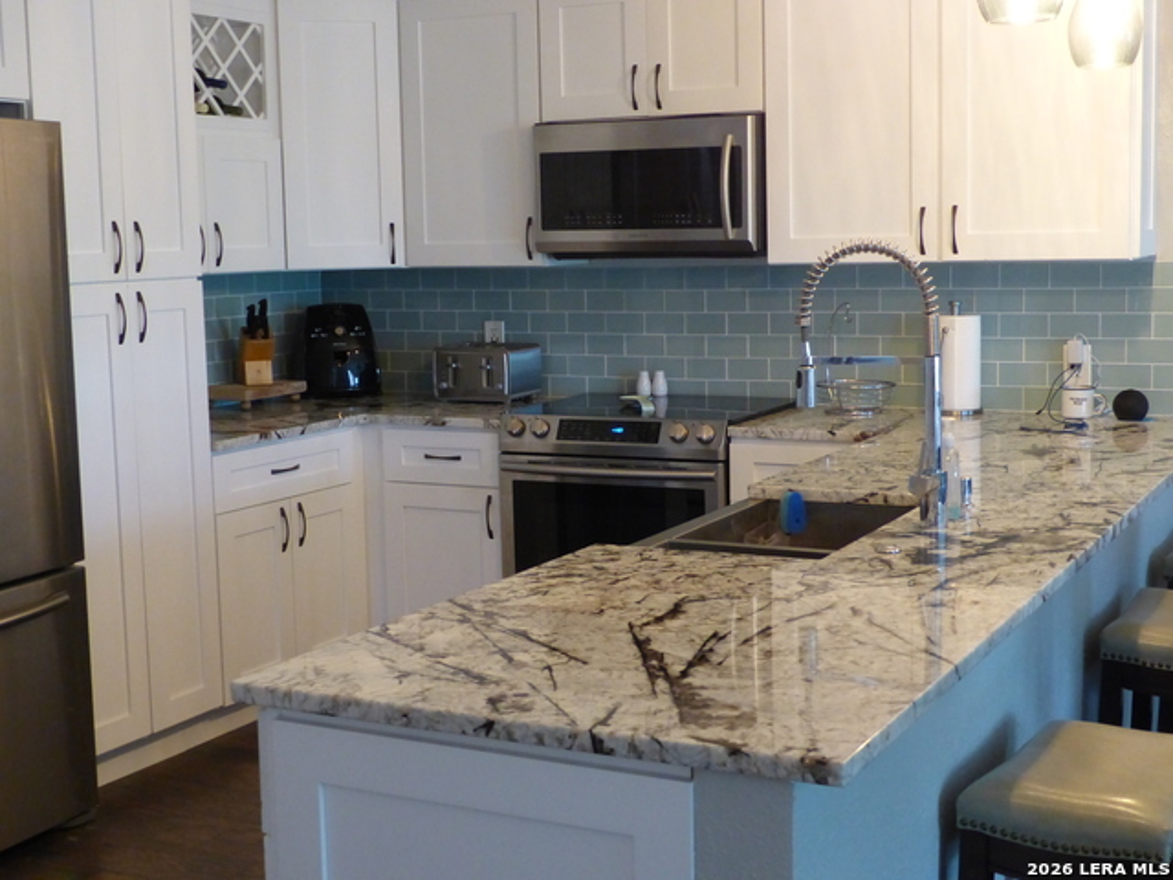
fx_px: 1593
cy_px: 440
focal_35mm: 47
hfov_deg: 40.4
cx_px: 586
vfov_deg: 30.9
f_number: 2.8
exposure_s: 1/15
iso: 500
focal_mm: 8.4
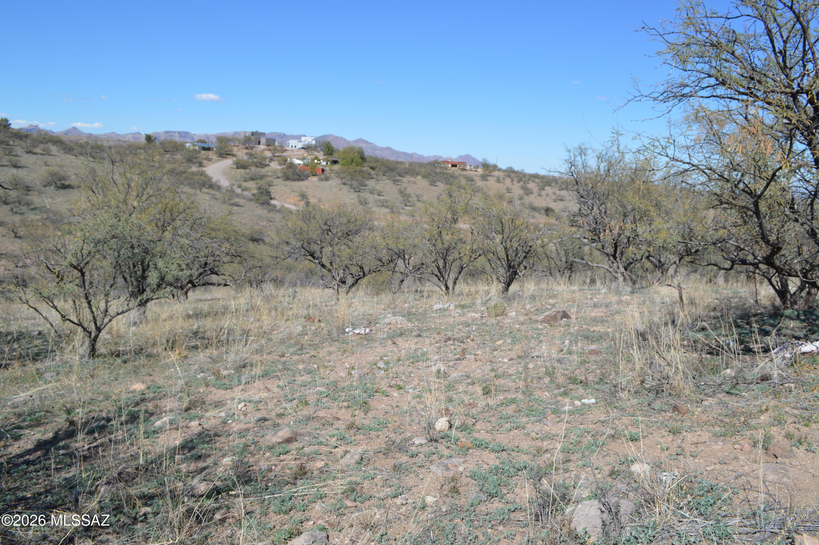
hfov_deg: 67.4
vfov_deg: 47.8
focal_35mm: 27
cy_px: 272
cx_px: 410
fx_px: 614
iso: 100
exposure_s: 1/320
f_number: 9
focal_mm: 18
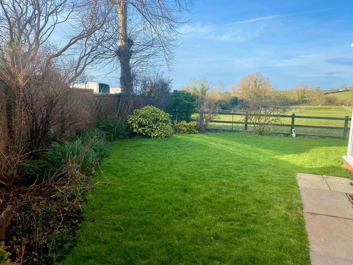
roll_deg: -1.0
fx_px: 265
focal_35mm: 26
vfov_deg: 53.1
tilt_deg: -8.3
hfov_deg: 67.3
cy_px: 132
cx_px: 176
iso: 32
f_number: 1.8
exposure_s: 1/1072
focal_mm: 4.25
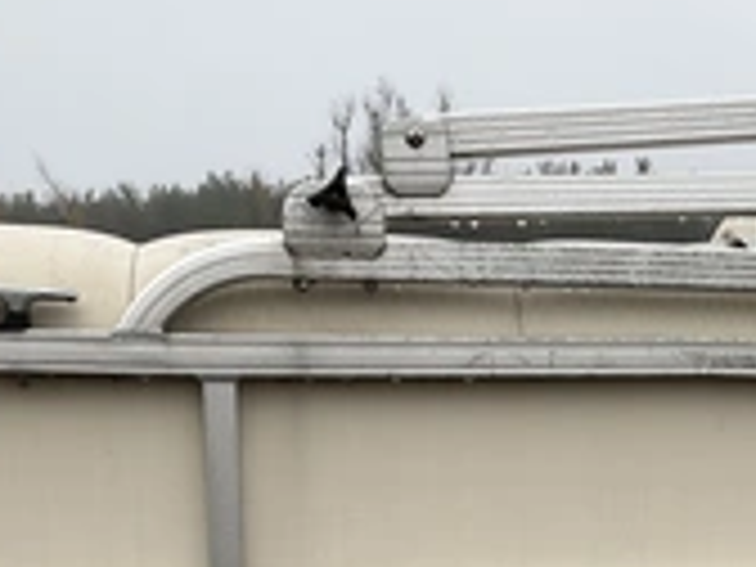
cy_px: 603
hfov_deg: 27.5
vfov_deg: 20.4
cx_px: 616
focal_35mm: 69
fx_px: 1507
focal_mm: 3
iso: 20
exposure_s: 1/190
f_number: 1.8
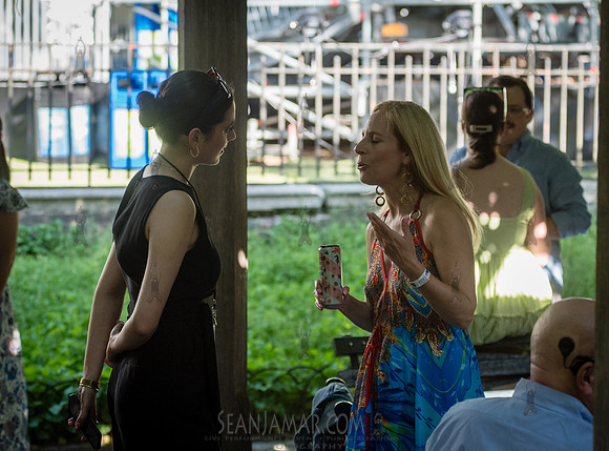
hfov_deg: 19.8
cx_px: 254
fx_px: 1746
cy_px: 213
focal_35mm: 100
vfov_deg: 14.7
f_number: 3.5
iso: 1000
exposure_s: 1/1000
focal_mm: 80
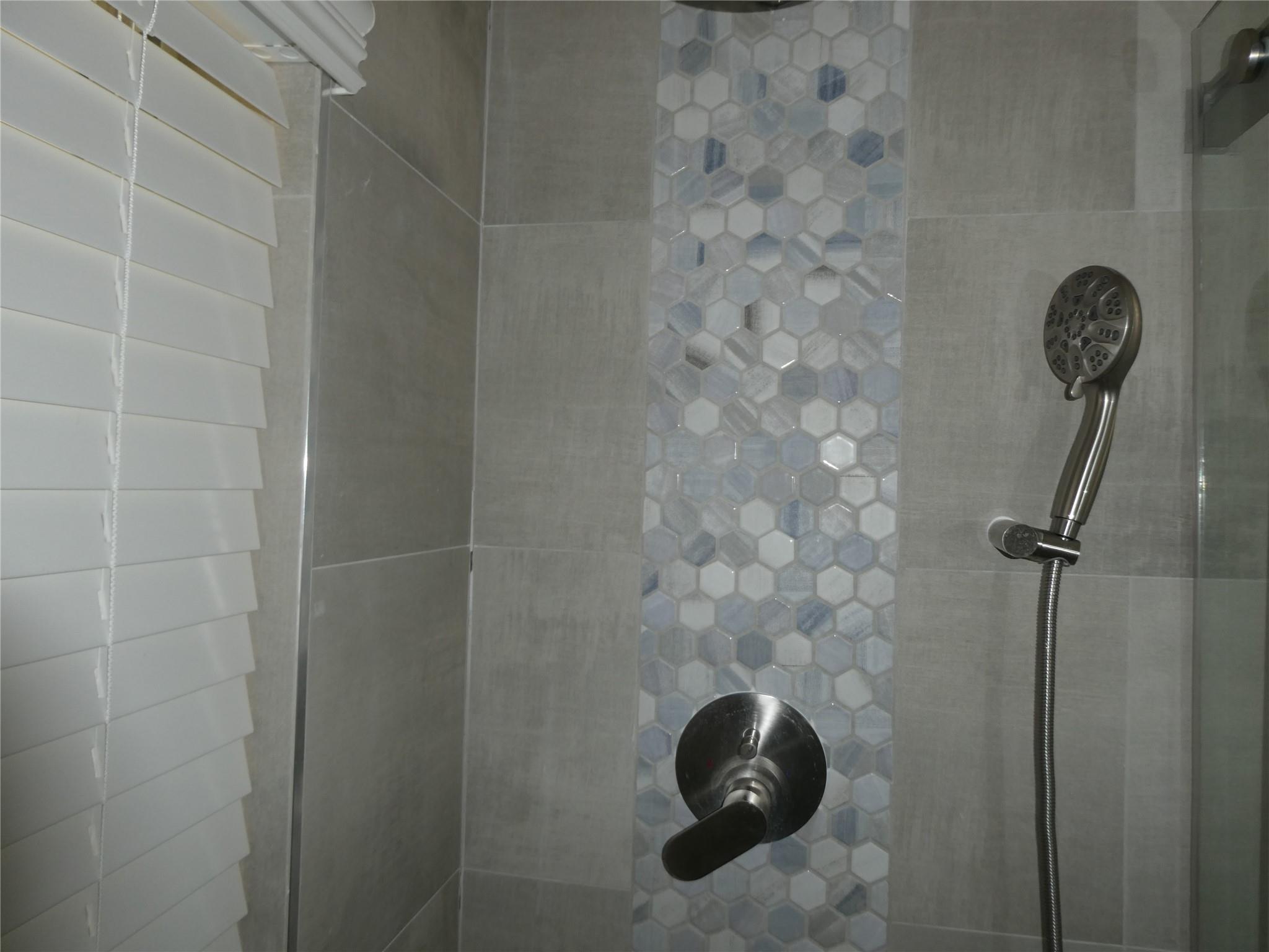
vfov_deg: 56.8
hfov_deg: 71.6
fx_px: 880
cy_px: 476
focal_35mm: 24
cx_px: 634
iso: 80
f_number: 3.3
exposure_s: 1/60
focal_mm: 4.3
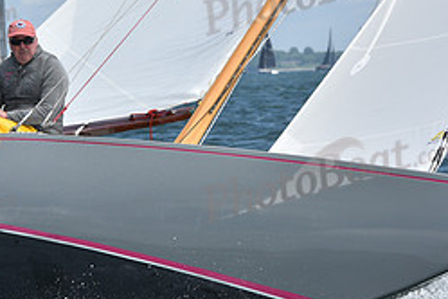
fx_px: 3472
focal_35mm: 279
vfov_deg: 4.9
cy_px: 107
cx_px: 112
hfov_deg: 7.4
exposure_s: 1/1250
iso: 250
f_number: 6.3
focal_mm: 120
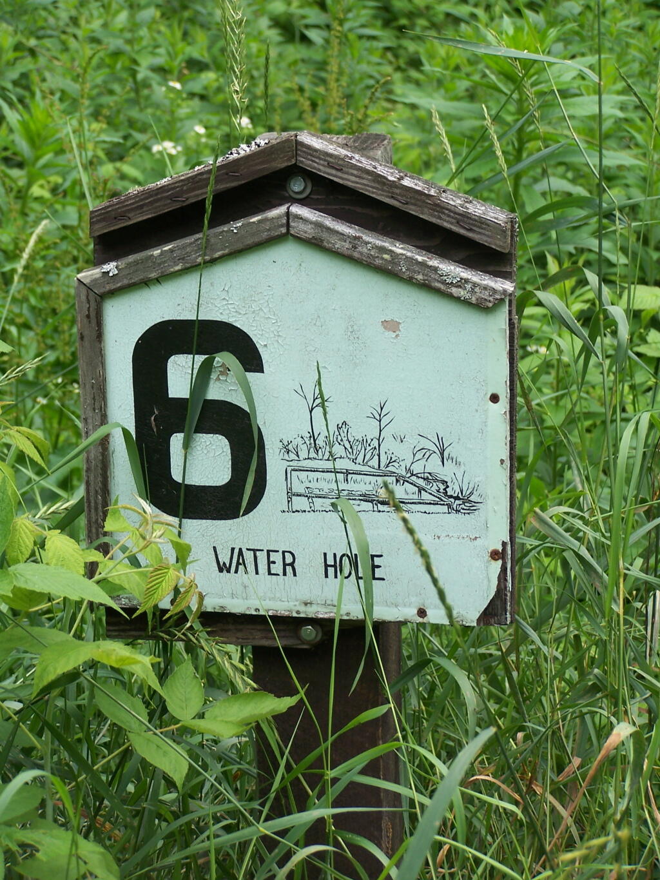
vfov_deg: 16.8
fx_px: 2974
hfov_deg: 12.7
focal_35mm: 117
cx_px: 330
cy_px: 440
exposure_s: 1/250
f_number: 3.2
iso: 80
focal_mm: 19.4
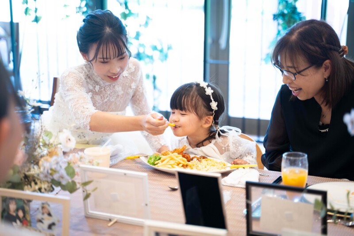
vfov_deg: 18.2
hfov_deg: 27.0
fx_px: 737
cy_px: 118
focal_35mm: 75
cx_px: 177
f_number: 2.8
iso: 800
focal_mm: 75
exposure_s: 1/125
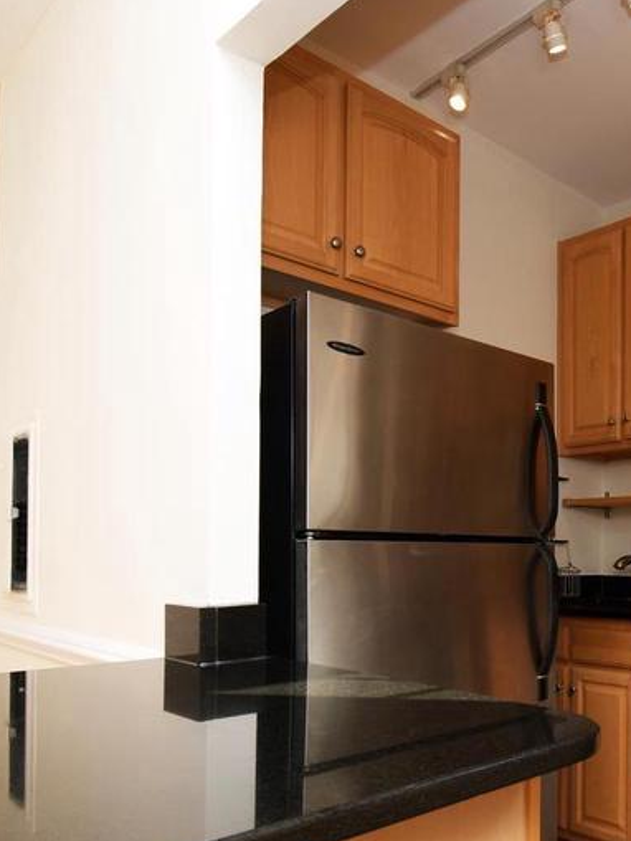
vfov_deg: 60.4
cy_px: 548
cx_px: 601
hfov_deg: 42.9
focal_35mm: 29
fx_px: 705
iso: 200
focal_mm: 10
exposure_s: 1/160
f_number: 6.3
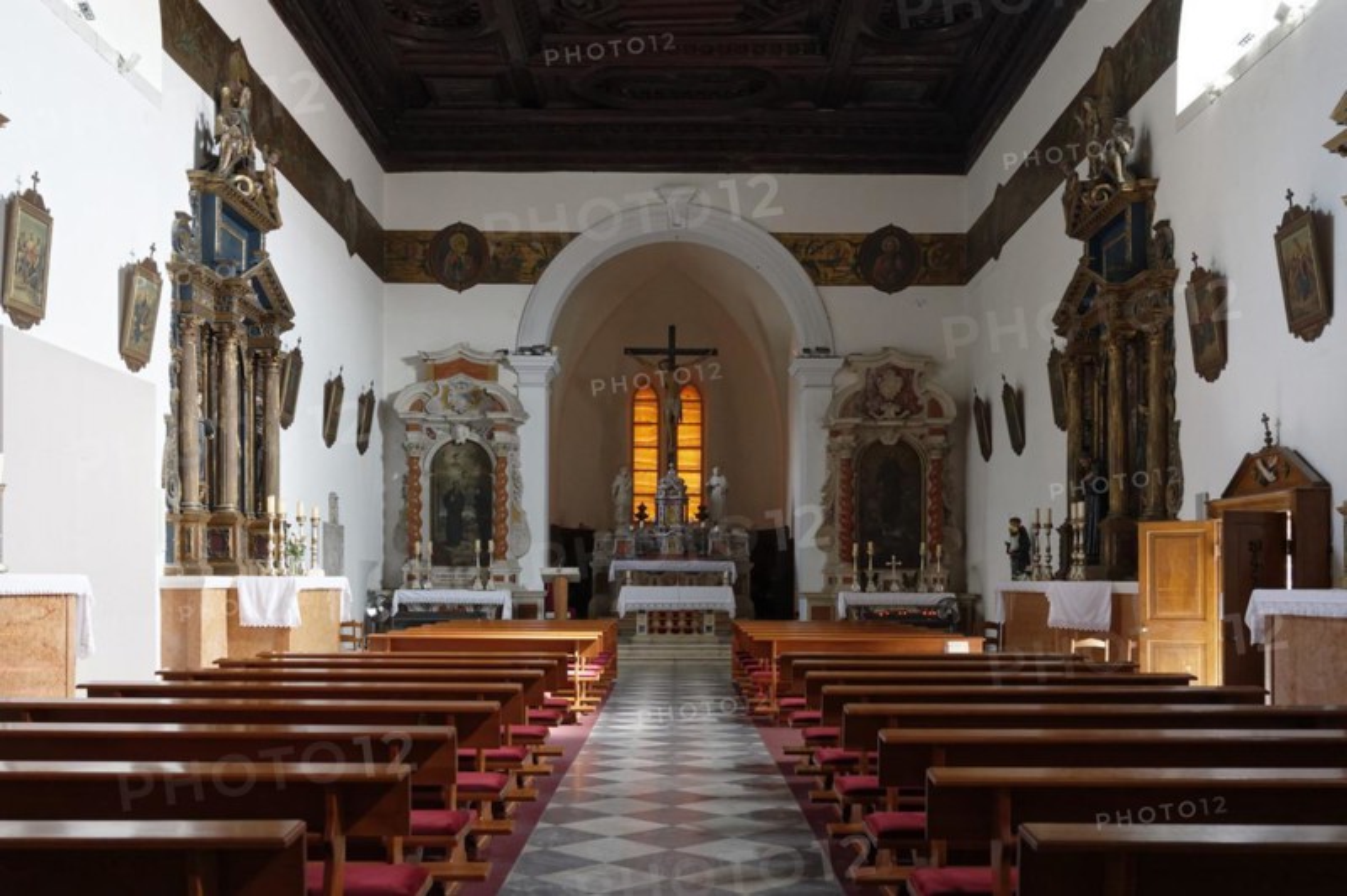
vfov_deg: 37.8
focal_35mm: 35
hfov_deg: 54.5
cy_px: 448
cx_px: 674
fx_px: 1308
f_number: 5
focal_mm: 35
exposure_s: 1/80
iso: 3600
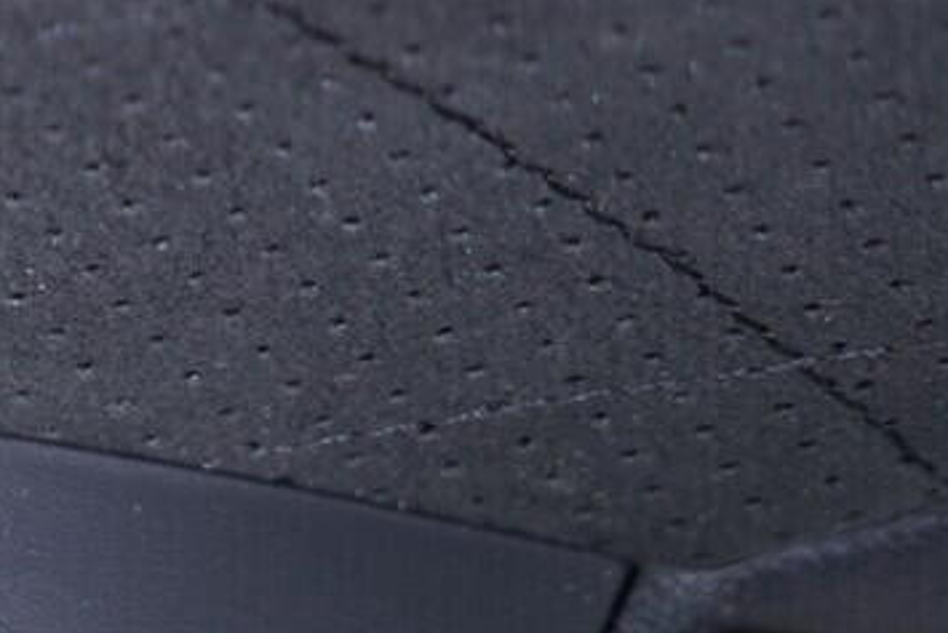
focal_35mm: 146
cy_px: 617
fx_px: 3846
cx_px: -905
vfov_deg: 9.4
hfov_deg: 12.5
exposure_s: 1/40
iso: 400
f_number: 2.8
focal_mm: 24
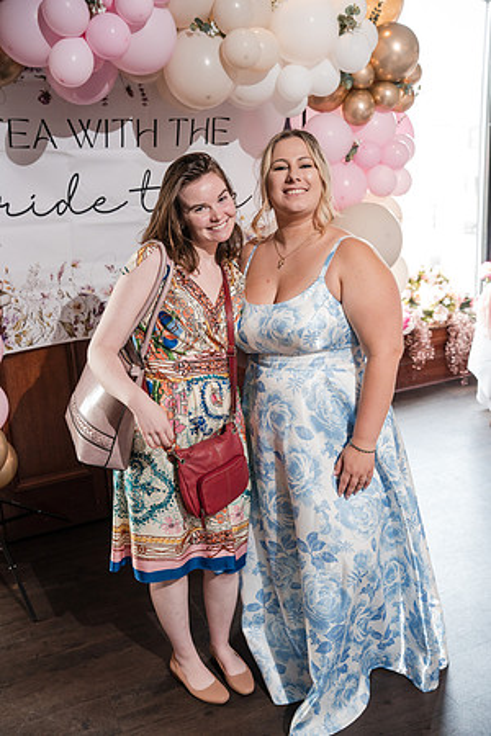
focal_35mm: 35
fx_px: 716
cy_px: 368
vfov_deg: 54.4
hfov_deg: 37.9
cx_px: 246
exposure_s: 1/250
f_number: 4
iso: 3200
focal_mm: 35
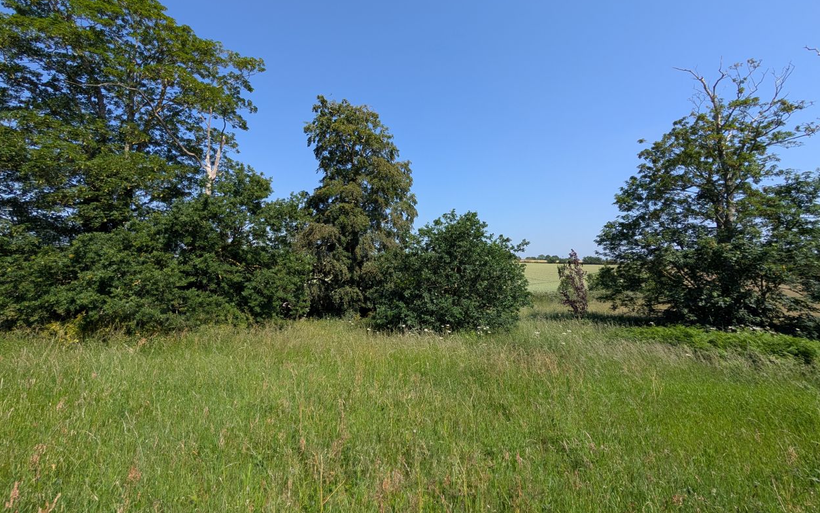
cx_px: 415
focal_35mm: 13
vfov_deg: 82.2
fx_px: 291
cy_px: 214
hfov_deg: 109.3
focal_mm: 2.02
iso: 56
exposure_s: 1/2016
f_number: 1.7
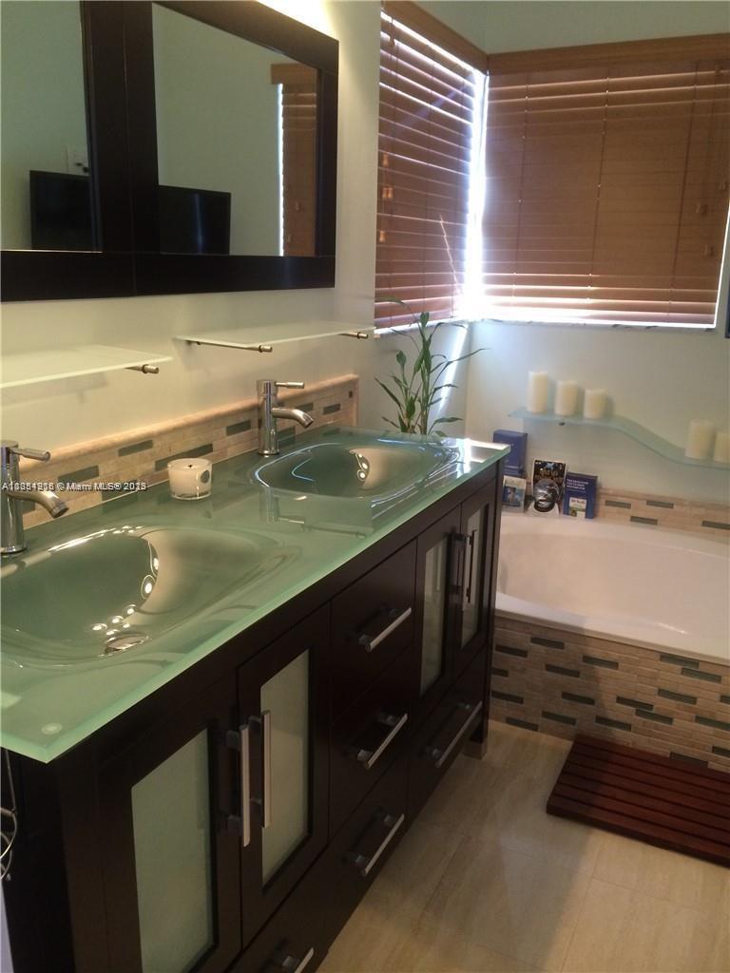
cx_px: 365
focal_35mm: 30
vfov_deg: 60.0
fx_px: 844
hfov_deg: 46.8
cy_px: 486
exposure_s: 1/30
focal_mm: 4.12
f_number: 2.2
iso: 200
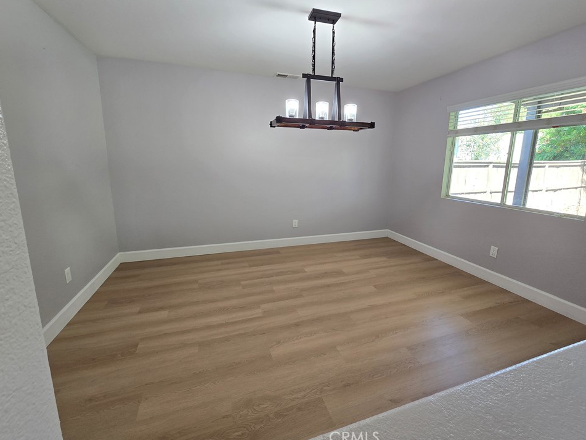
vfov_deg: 85.6
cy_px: 209
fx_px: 237
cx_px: 303
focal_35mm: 14
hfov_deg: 102.0
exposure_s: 1/60
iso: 100
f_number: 2.2
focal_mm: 2.2
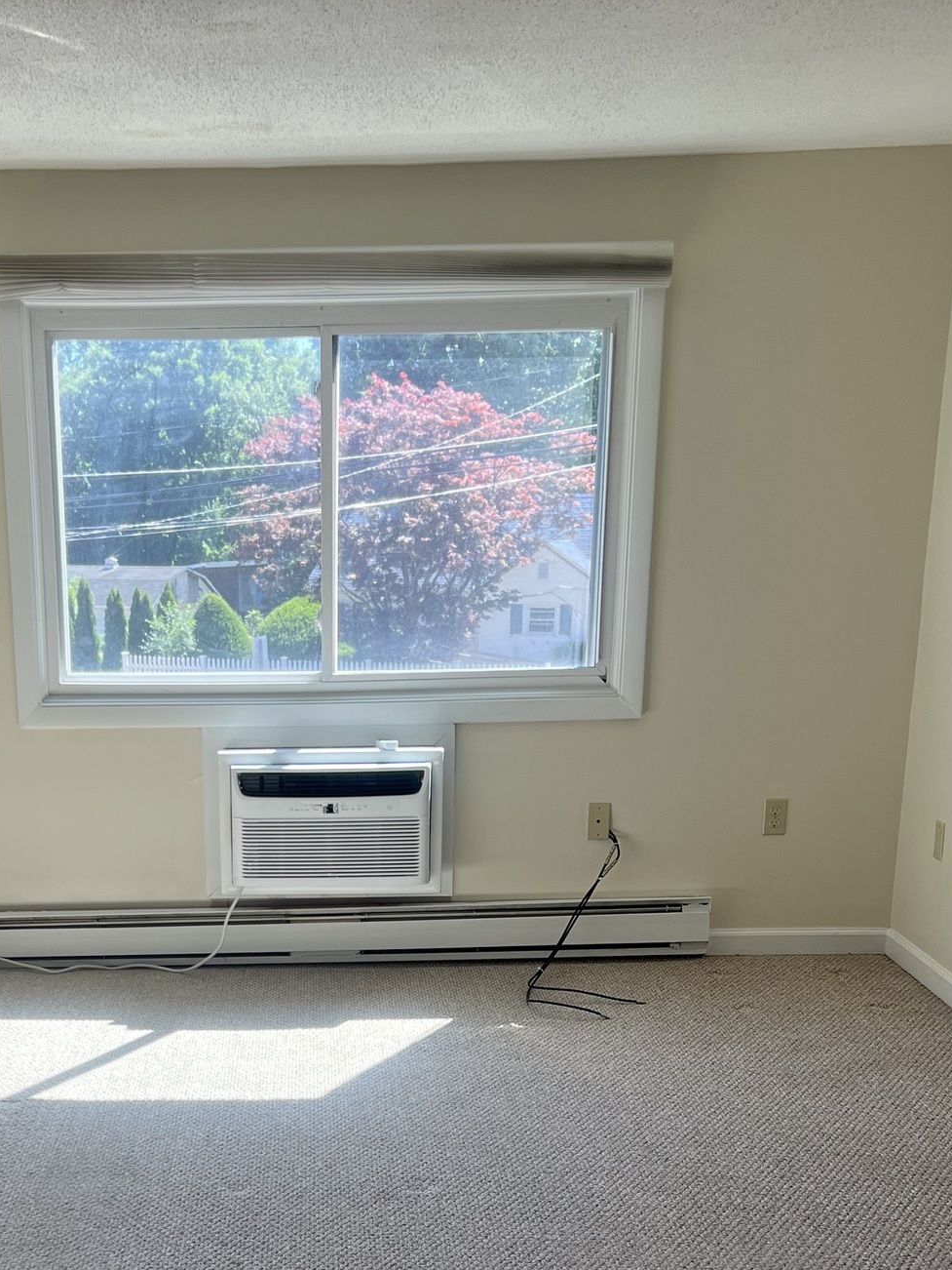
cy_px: 1006
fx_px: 1686
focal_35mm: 46
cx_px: 262
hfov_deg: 31.1
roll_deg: +1.6
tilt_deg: -16.2
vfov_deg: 39.7
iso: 40
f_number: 1.5
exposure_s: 1/223
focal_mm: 5.7
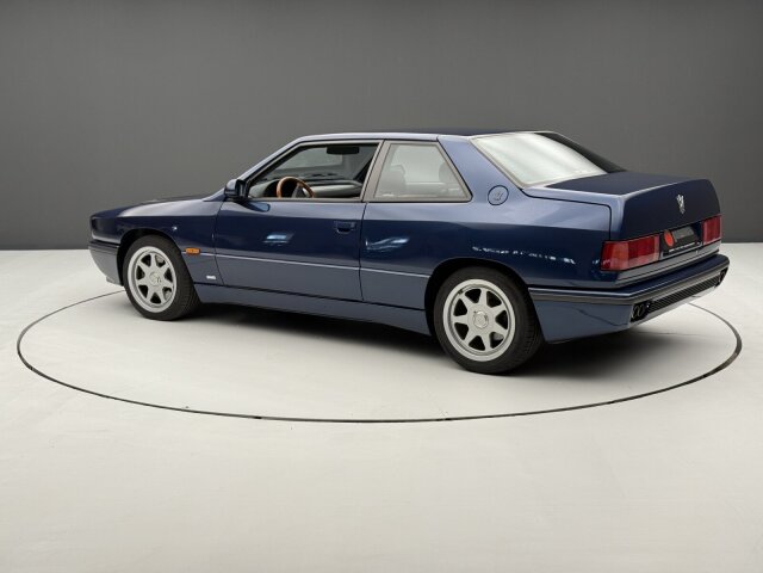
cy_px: 286
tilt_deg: -9.9
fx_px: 1058
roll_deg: +0.3
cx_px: 382
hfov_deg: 39.7
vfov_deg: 30.3
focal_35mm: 48
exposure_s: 1/49
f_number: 1.78
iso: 64
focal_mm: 6.76
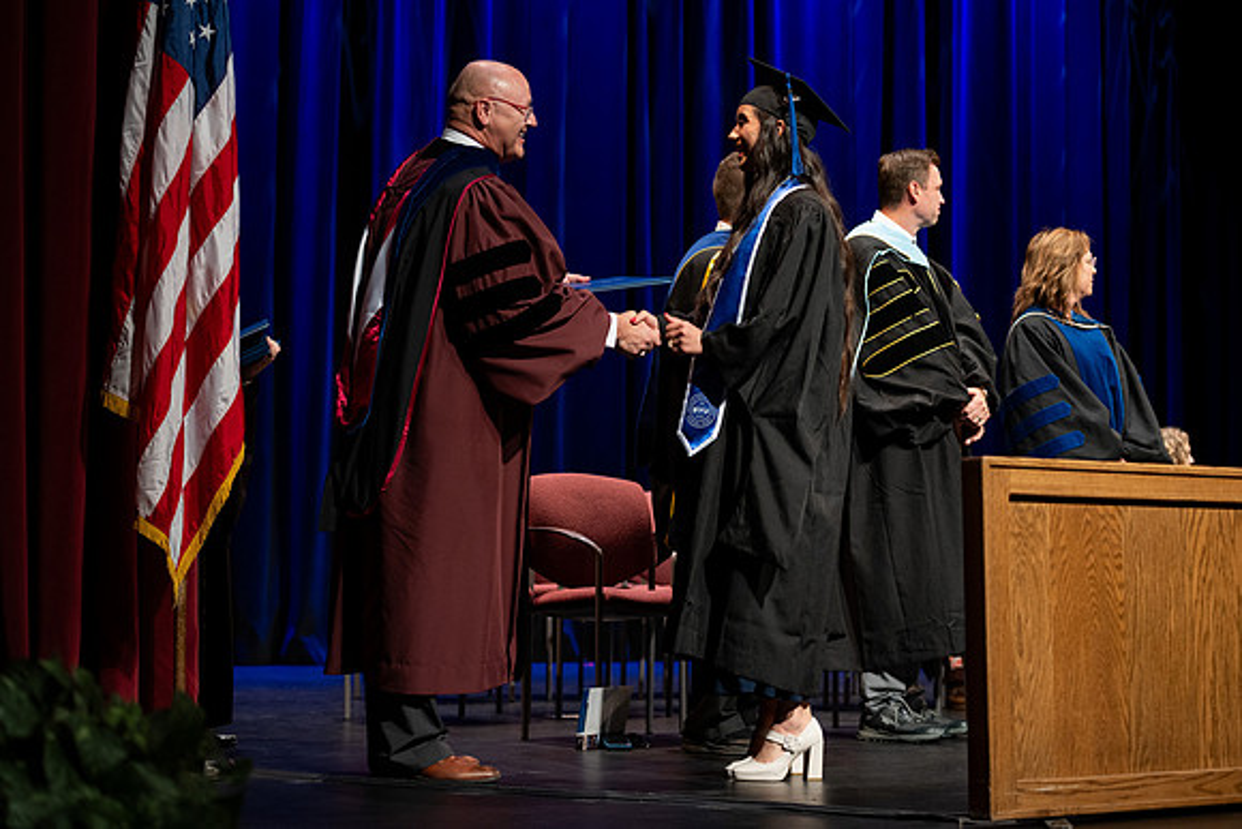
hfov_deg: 28.8
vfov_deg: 19.5
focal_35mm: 70
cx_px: 621
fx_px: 2415
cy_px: 414
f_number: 2.8
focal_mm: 70
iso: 640
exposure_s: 1/250
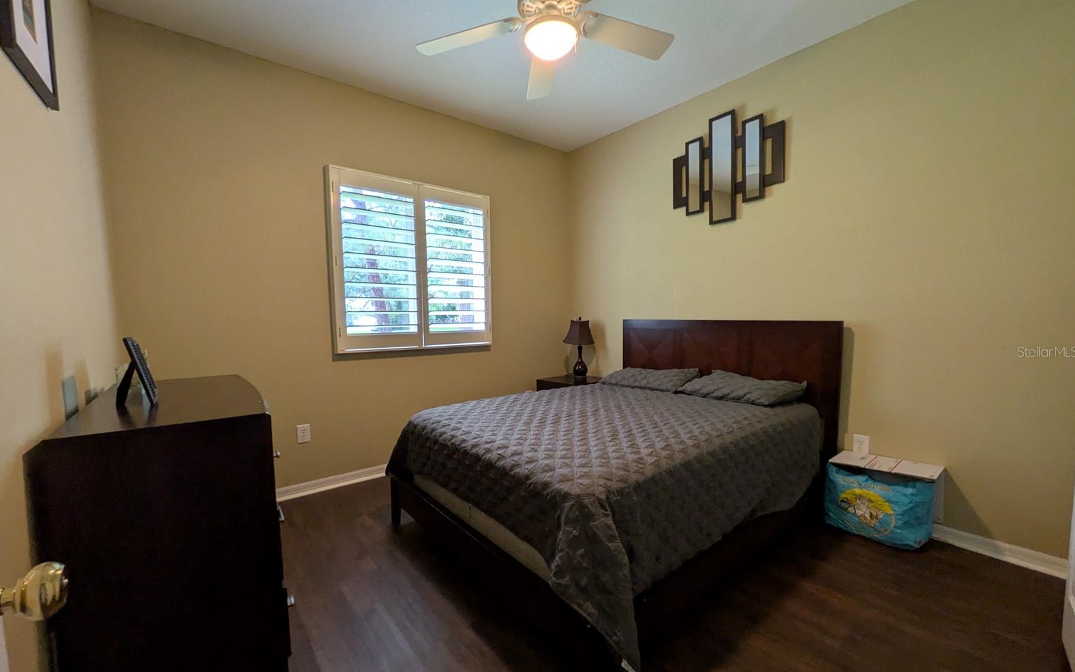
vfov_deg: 74.8
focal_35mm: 15
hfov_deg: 101.5
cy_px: 351
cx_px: 538
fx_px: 439
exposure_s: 1/30
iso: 125
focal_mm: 1.83
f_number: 2.2
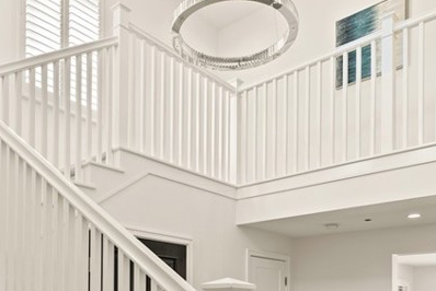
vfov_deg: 32.7
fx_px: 436
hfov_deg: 53.0
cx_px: 198
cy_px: 316
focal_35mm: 36
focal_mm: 14
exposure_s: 1/15
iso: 320
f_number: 6.3
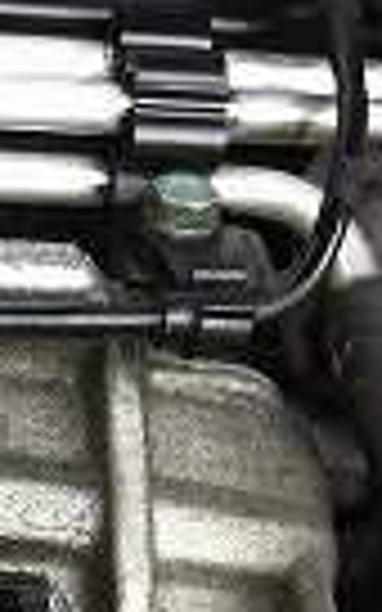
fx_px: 2932
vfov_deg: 11.0
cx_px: -643
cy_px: 1152
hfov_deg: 6.9
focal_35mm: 176
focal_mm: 3.85
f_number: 2.8
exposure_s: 1/60
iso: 100
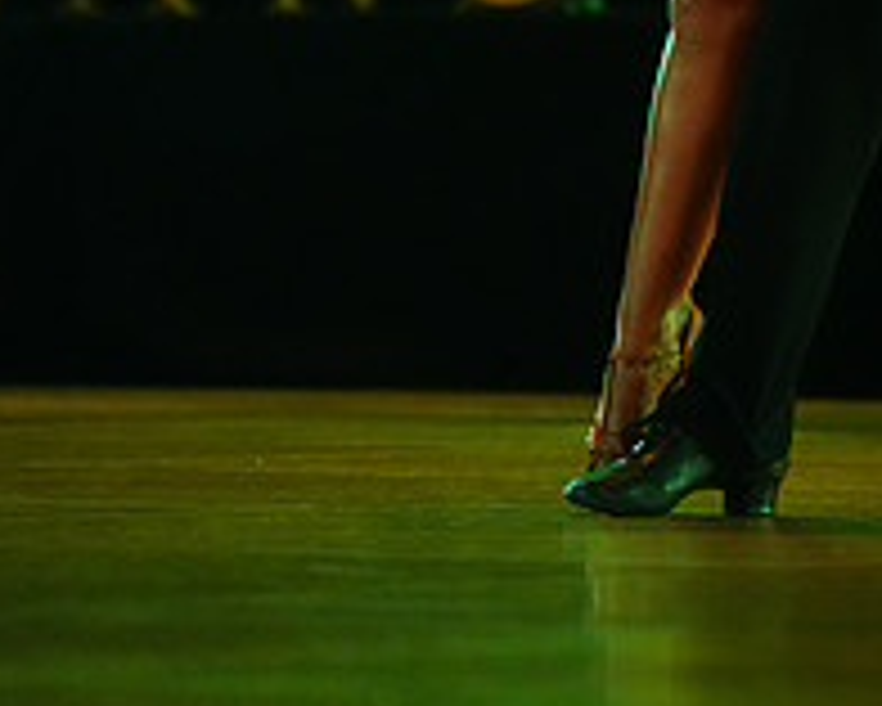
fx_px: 9585
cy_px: -364
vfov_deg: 4.2
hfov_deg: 5.3
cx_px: 853
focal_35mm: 367
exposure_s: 1/400
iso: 6400
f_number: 2.8
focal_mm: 132
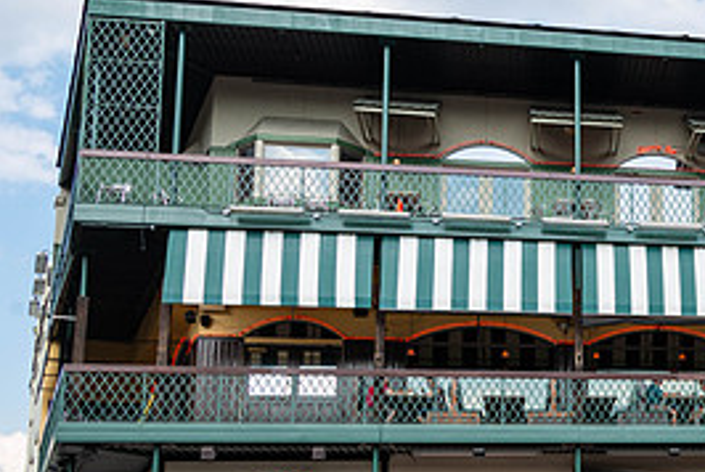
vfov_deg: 21.9
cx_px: 766
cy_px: 404
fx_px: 1196
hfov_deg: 29.7
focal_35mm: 61
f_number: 7.1
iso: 100
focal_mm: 28
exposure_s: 1/160
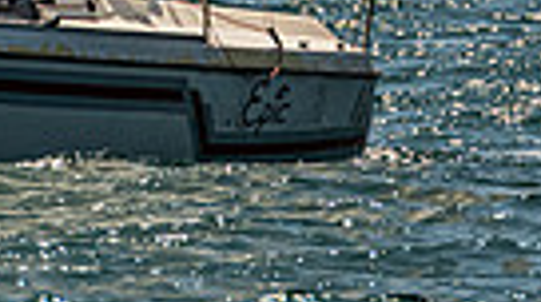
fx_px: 22916
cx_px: -56
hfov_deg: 1.4
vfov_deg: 0.8
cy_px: -633
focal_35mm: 1600
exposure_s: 1/4000
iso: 500
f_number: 8
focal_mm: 270
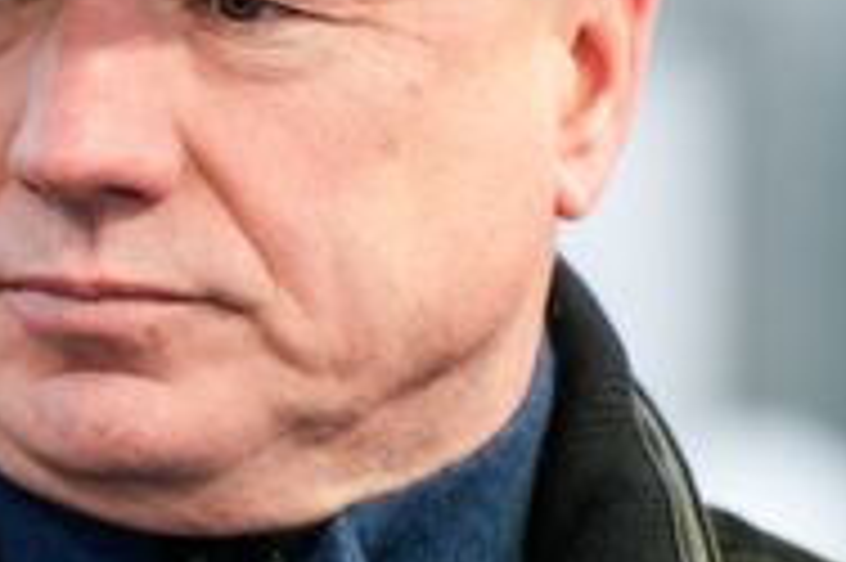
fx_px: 15731
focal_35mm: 670
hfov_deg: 3.1
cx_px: 16
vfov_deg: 2.0
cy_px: 544
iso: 1000
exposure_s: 1/800
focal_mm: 180
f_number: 3.2
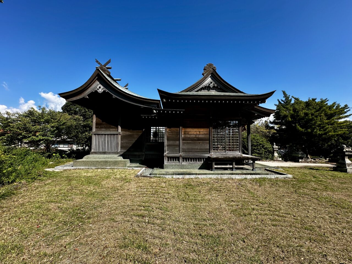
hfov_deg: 102.1
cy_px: 132
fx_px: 142
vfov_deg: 85.7
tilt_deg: +5.3
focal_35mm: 14
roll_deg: -0.6
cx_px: 176
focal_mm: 2.22
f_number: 2.2
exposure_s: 1/831
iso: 40
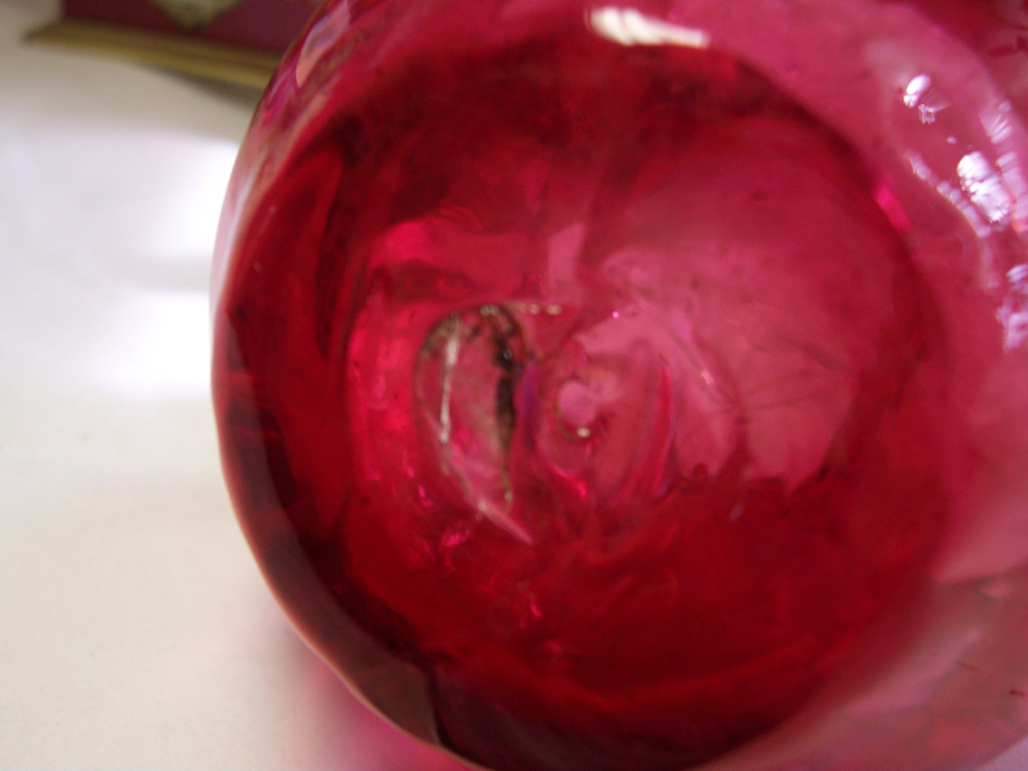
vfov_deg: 38.7
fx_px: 1099
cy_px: 386
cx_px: 514
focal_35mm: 37
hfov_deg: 50.1
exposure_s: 1/60
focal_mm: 5.6
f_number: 2.8
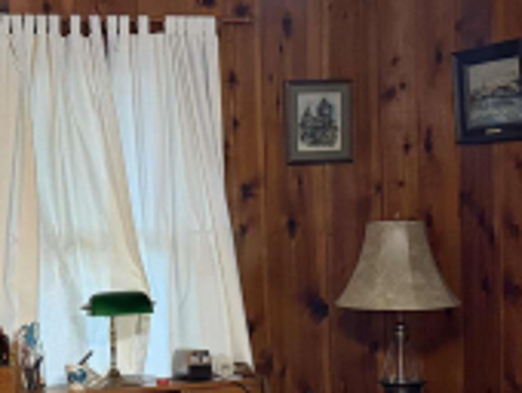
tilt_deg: -0.1
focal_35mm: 94
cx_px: 20
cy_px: 255
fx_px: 1419
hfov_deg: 20.3
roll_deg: +2.9
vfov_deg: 15.7
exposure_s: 1/60
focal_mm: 6.76
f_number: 1.78
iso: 500
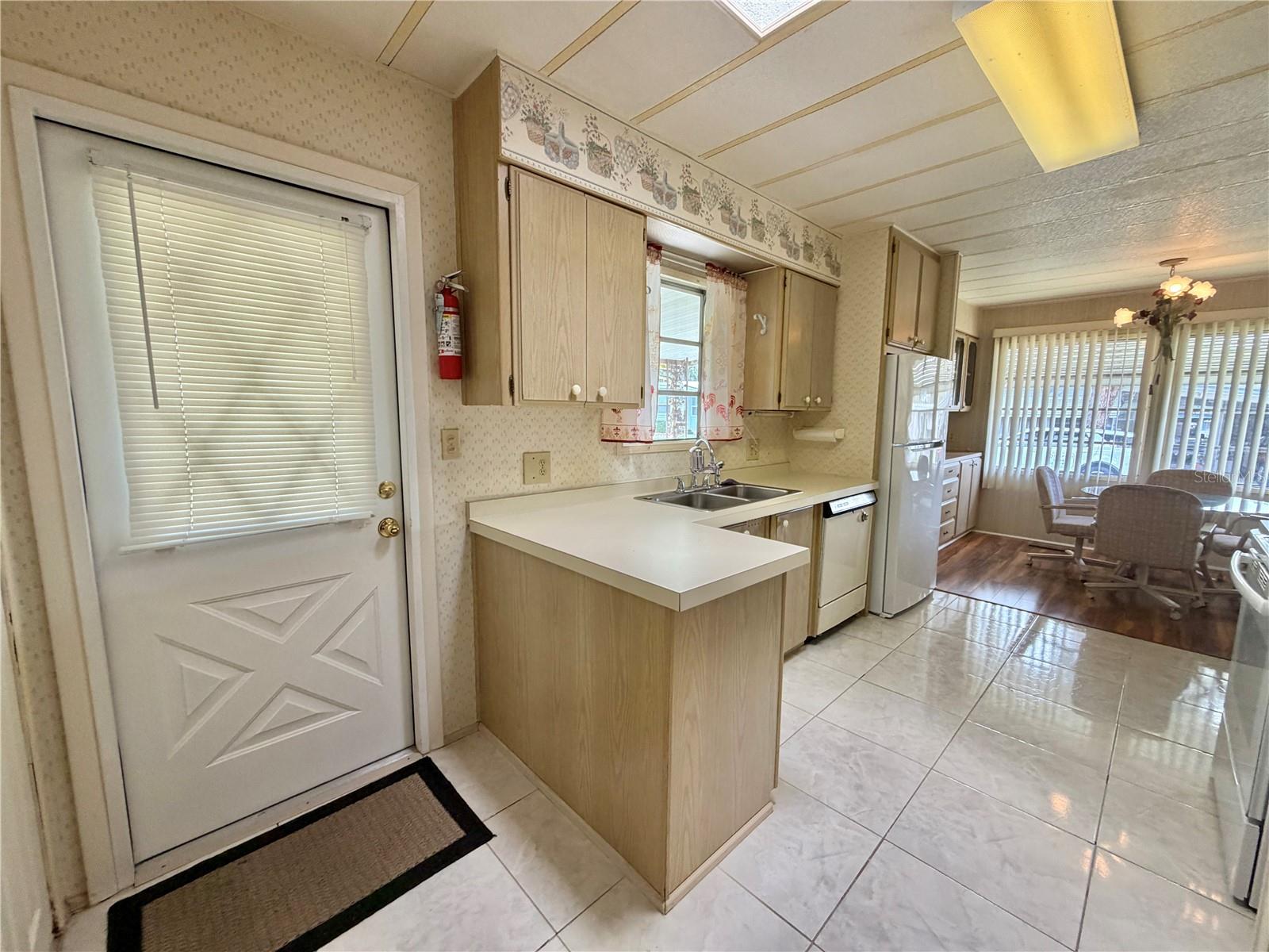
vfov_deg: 85.7
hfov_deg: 102.1
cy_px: 476
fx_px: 513
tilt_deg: -6.6
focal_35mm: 14
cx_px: 634
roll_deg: -0.3
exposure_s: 1/120
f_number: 2.2
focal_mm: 2.22
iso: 200
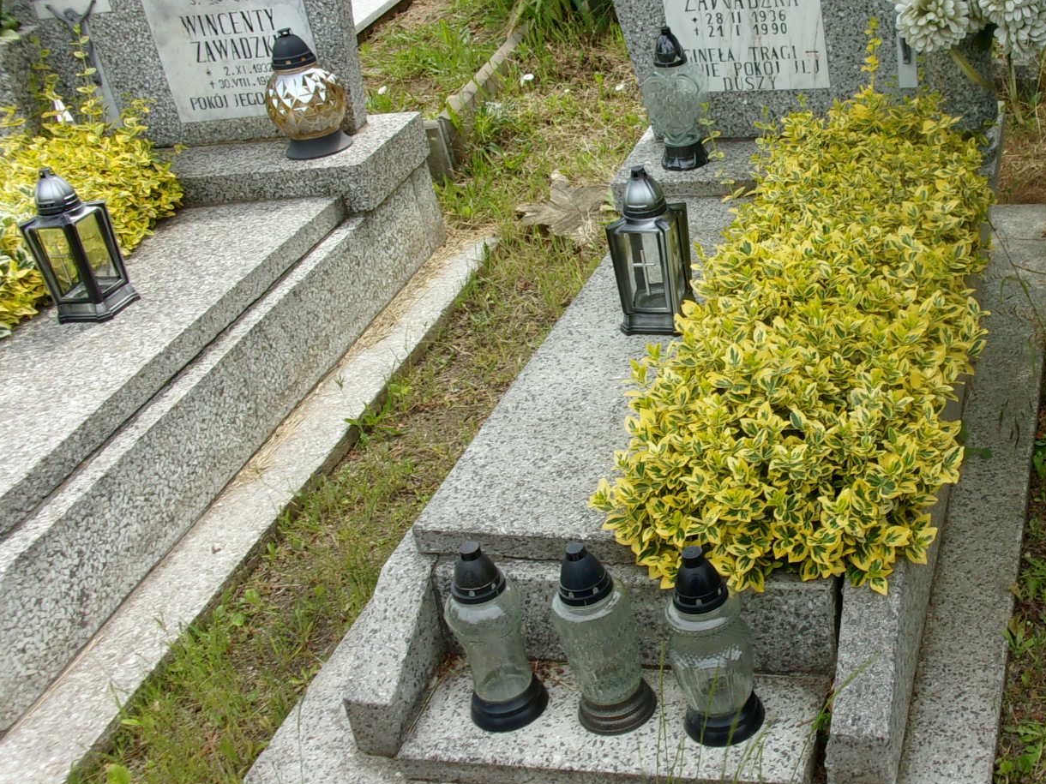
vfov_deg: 30.9
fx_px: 1420
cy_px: 376
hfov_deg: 39.2
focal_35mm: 47
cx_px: 803
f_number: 10.8
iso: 80
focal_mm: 5.1
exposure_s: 1/45
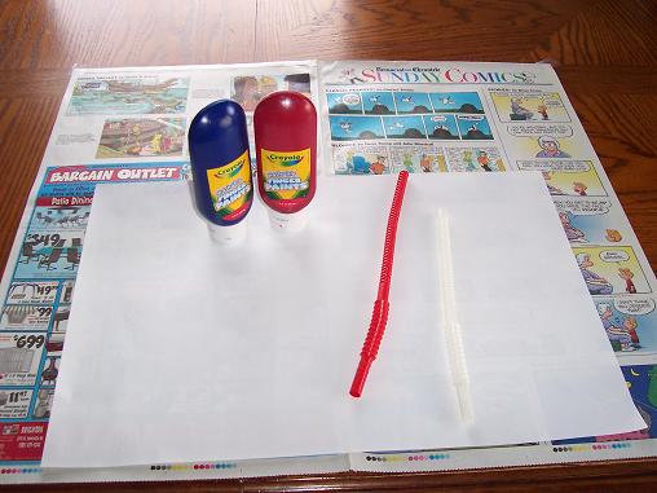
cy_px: 246
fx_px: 702
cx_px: 328
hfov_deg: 50.1
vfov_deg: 38.7
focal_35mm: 37
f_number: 2.8
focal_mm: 5.6
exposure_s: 1/60
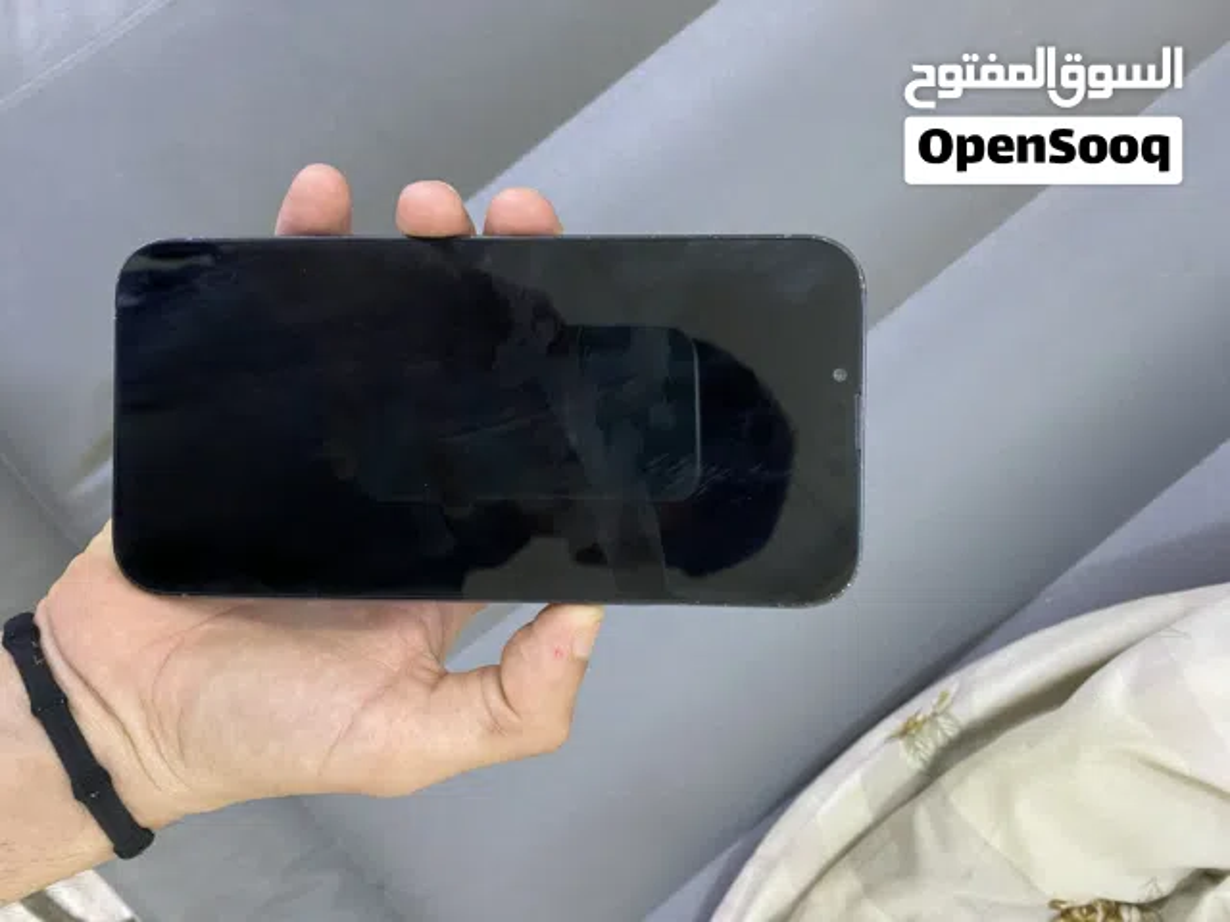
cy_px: 461
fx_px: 924
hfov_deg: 67.3
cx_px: 615
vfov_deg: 53.1
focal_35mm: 26
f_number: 1.8
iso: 400
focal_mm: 4.25
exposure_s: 1/50
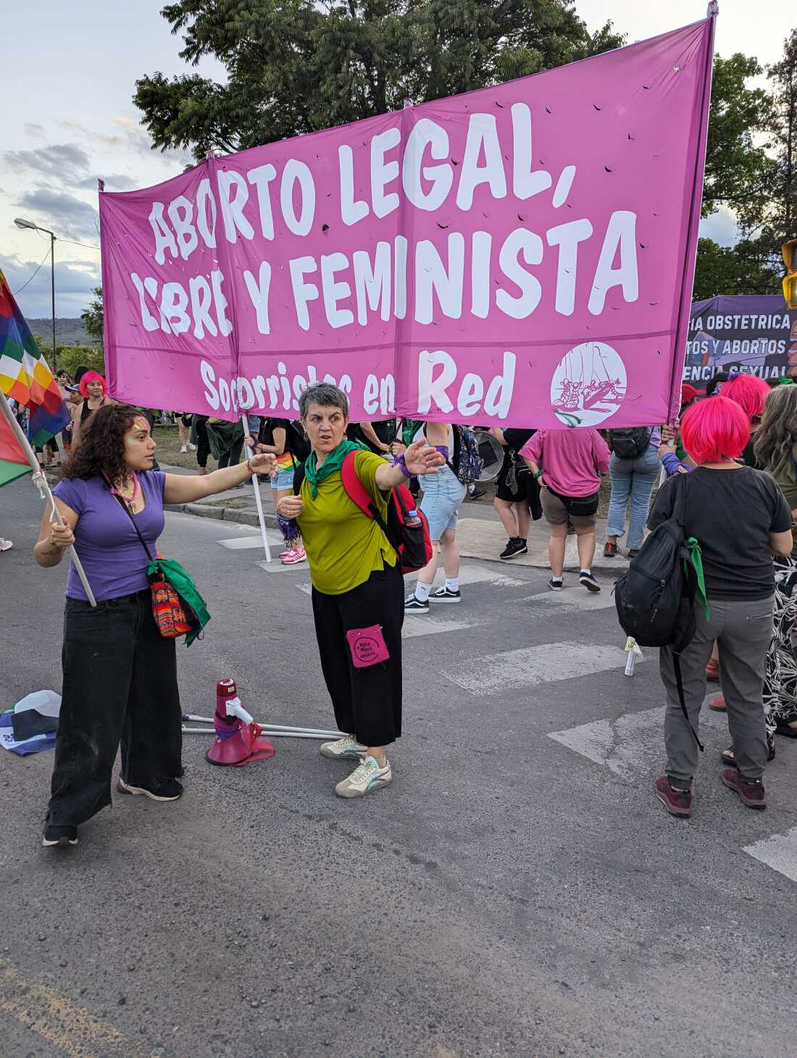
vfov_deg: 71.5
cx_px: 398
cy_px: 529
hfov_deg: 56.9
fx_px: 735
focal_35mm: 24
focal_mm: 6.81
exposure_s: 1/247
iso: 49
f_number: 1.85
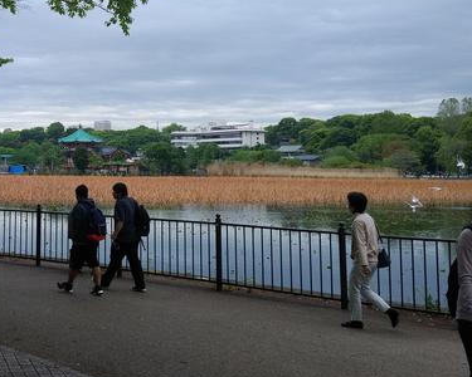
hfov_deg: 39.4
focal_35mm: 45
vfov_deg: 33.0
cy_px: 109
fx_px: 629
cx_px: 89
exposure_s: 1/125
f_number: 2.2
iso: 50
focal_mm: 4.75
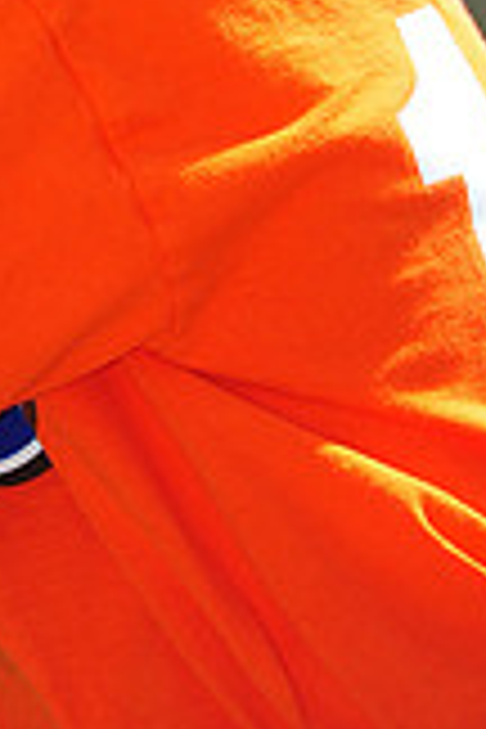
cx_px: -212
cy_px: -486
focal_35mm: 714
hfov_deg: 1.9
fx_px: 14457
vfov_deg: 2.9
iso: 200
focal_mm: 200
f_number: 4.5
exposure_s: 1/800
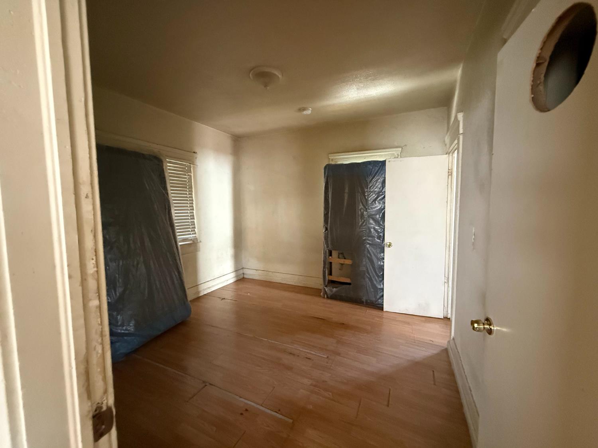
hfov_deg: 102.1
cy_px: 224
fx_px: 242
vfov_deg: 85.7
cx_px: 299
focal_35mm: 14
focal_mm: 2.22
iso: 1250
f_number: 2.2
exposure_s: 1/60
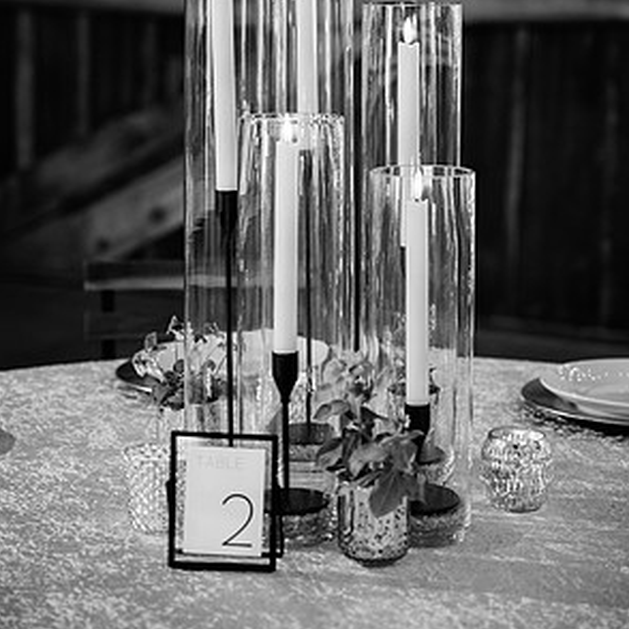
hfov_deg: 19.1
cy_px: 197
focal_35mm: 91
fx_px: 1871
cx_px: 318
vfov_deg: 19.0
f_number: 3.5
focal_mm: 70
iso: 500
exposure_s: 1/200
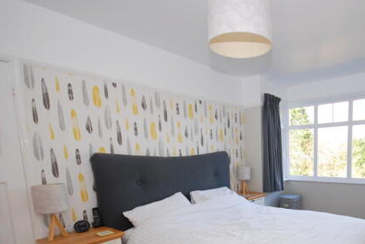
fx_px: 233
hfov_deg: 72.5
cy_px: 182
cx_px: 257
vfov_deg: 52.9
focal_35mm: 23
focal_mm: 10
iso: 200
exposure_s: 1/60
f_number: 4.5
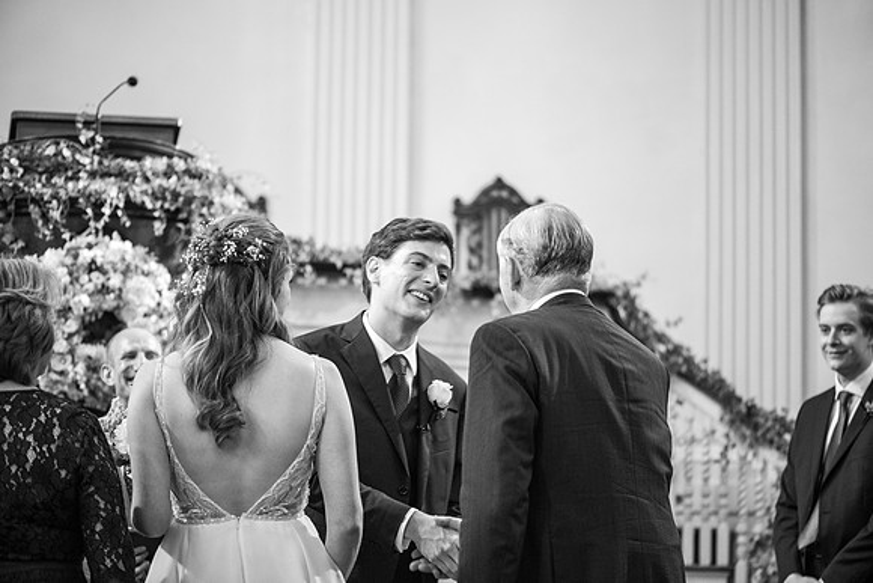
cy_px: 292
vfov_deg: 13.0
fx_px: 2547
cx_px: 436
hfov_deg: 19.5
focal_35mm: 105
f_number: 2.8
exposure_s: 1/100
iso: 1100
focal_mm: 105
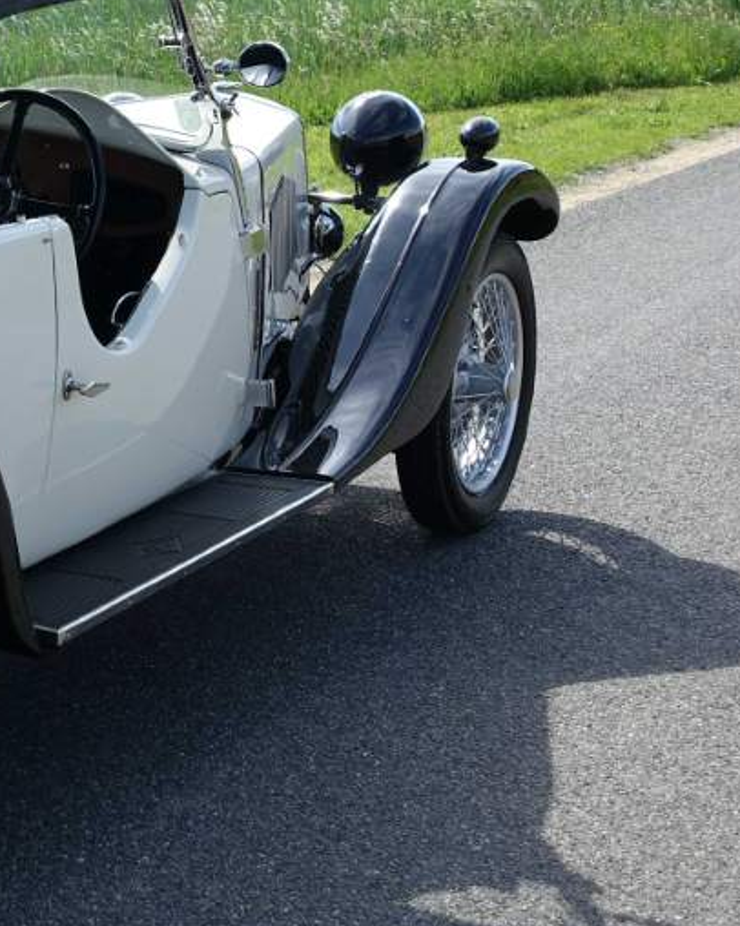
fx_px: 2274
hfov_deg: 17.1
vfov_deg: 23.0
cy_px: 377
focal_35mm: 83
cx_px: -283
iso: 125
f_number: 4
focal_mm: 14.3
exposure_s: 1/500
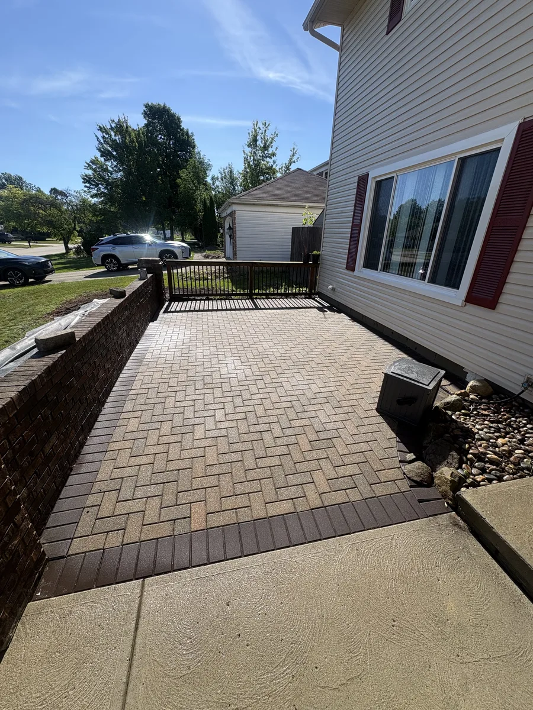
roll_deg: -2.0
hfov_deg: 85.7
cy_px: 355
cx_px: 266
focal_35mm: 14
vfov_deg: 102.1
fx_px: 287
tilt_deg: -22.5
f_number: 2.2
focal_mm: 2.22
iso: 50
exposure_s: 1/1672
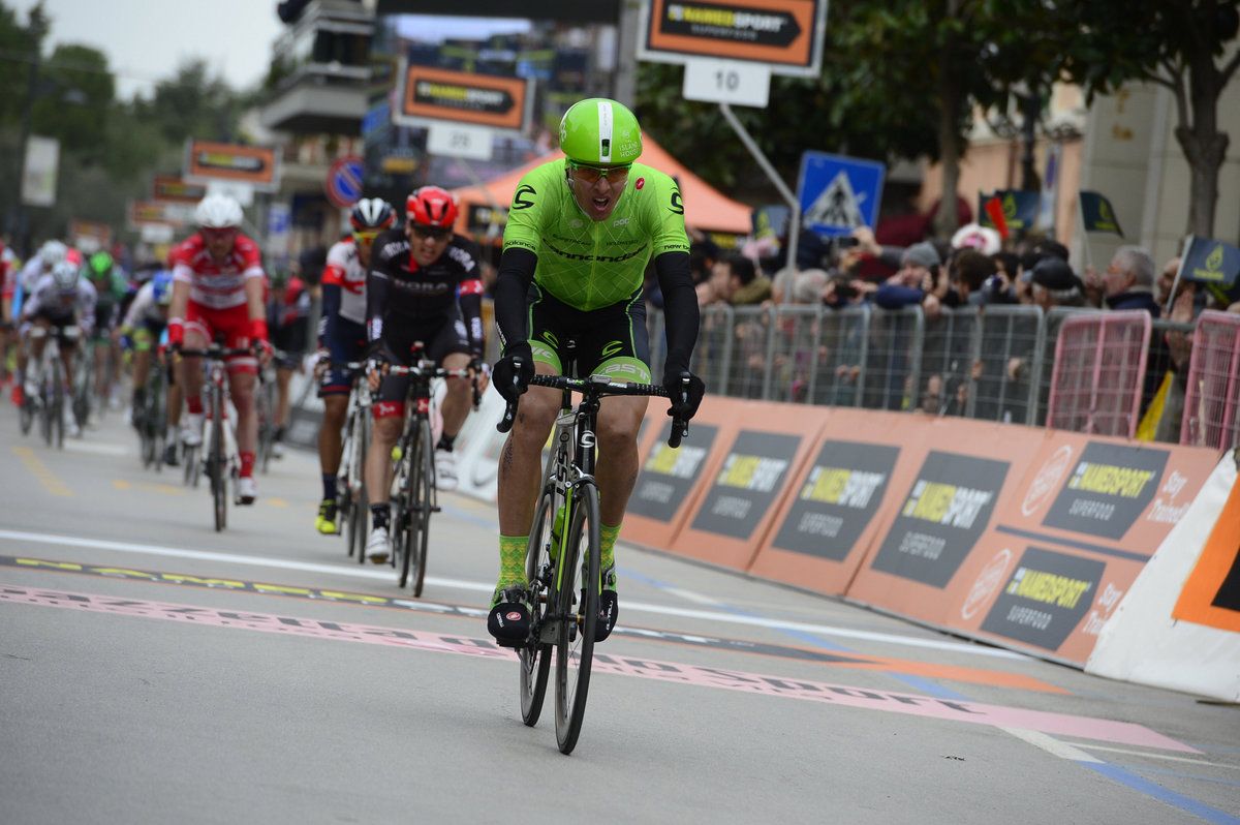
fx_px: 6883
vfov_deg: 6.9
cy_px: 412
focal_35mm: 200
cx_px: 620
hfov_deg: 10.3
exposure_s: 1/1000
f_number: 5.6
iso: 800
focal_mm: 200
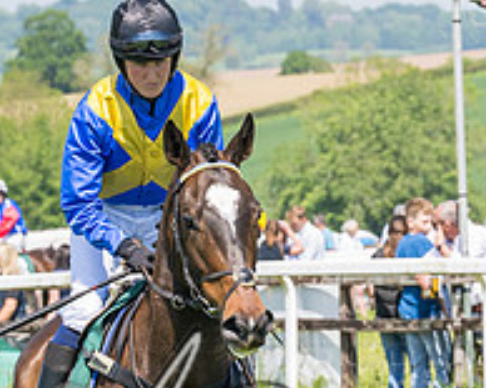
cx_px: 73
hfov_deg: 5.0
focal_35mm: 385
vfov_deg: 4.0
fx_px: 5535
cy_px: 263
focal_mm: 79
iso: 200
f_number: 5
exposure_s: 1/1000
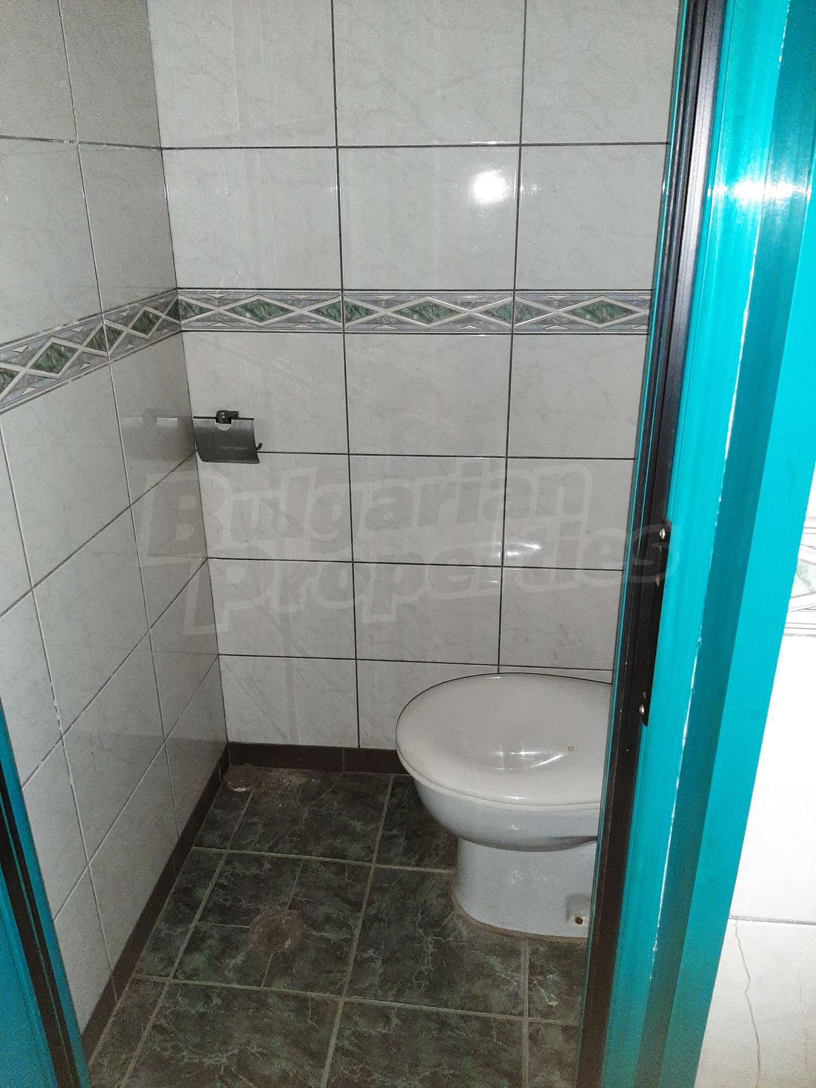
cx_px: 408
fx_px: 817
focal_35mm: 26
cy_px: 544
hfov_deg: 53.1
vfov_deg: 67.3
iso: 1000
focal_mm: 3.93
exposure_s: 1/17
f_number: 1.7
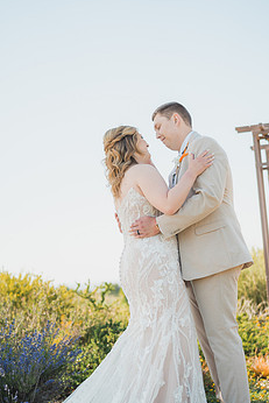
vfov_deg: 30.9
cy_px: 226
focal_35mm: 65
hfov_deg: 20.9
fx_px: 728
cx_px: 156
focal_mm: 50
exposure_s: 1/2000
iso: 125
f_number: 1.8
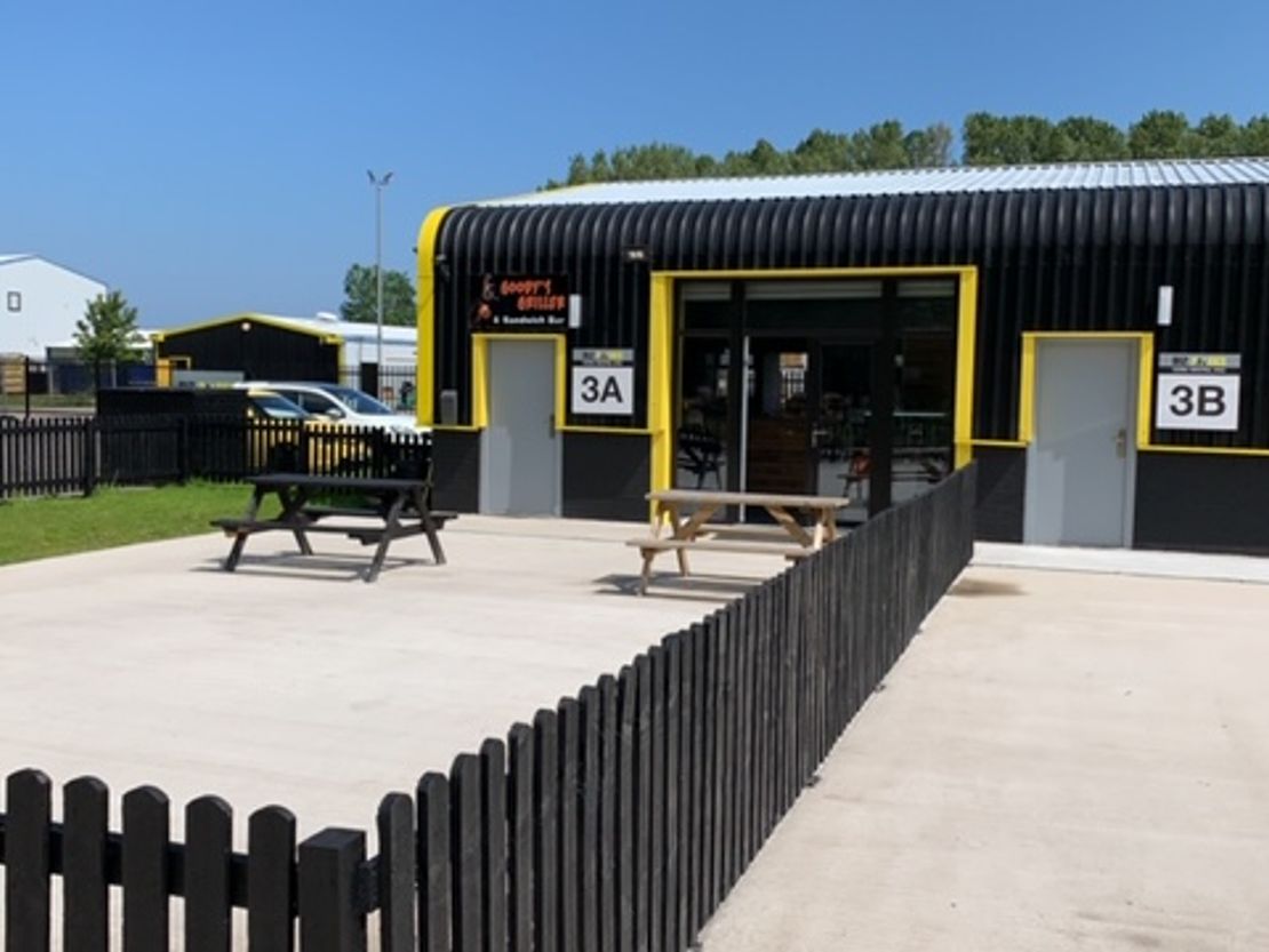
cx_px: 634
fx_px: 1100
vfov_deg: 46.8
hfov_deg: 60.0
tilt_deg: -4.0
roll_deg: -1.6
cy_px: 476
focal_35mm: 30
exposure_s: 1/3788
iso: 25
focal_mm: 4.25
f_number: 1.8
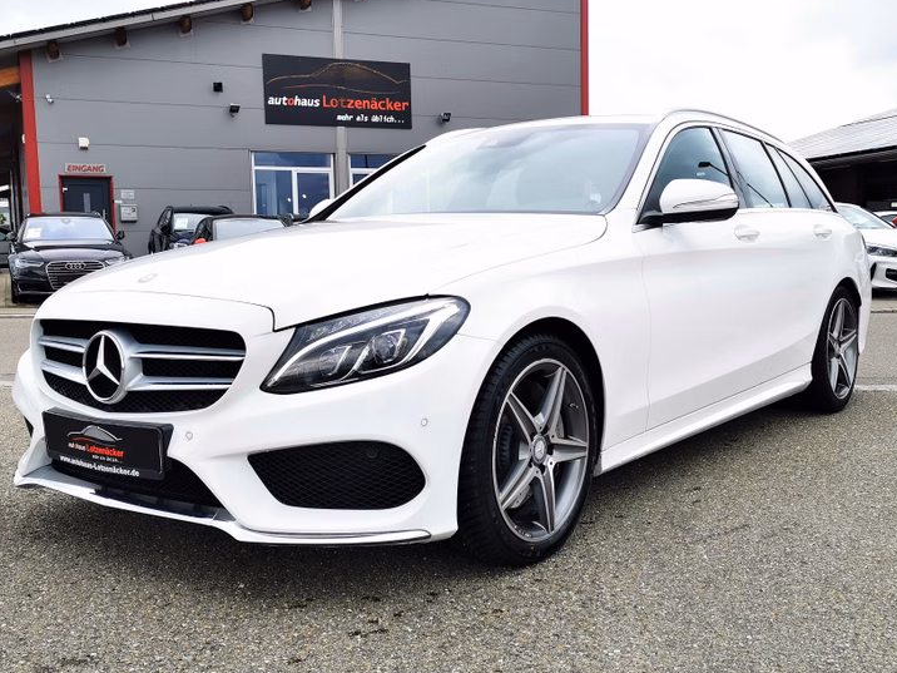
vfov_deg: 37.7
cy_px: 358
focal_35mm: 38
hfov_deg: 49.0
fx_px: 985
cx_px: 431
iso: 50
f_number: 1.8
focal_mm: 5.58
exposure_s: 1/1271
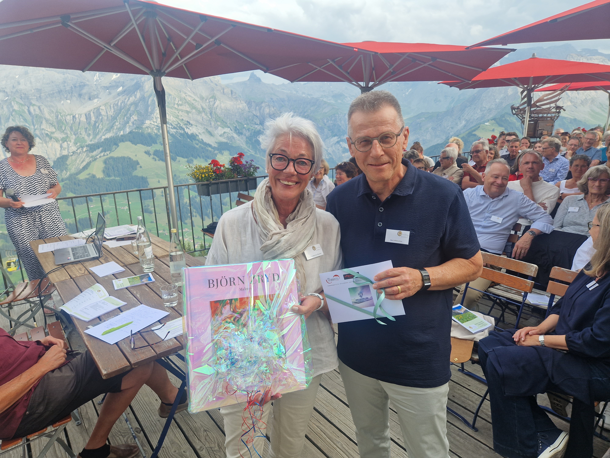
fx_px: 405
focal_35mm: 23
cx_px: 305
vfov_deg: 58.9
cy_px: 229
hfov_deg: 73.9
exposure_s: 1/312
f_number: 1.8
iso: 50
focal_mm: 5.4
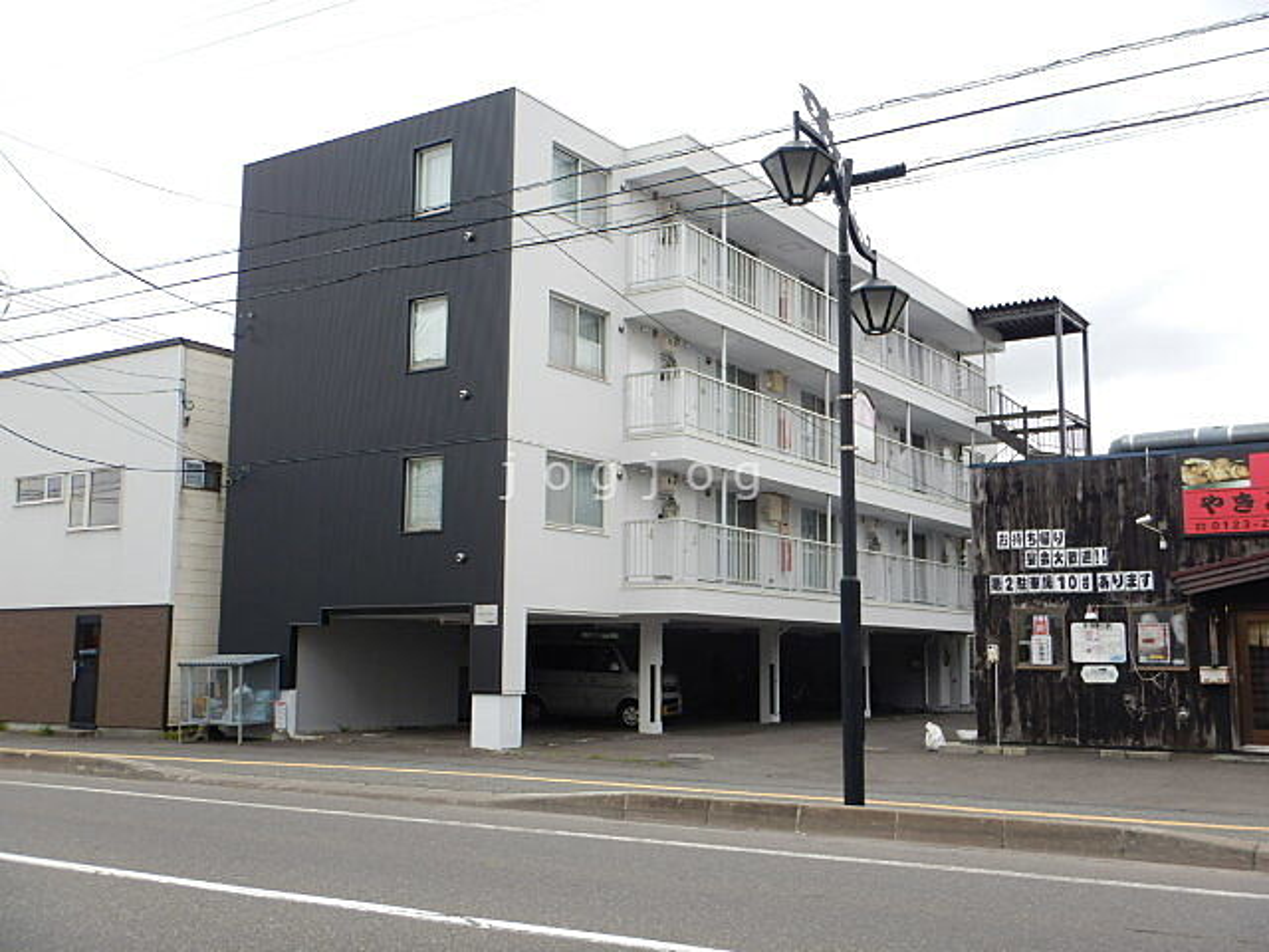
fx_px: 1356
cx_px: 634
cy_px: 476
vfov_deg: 38.7
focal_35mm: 37
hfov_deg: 50.1
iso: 125
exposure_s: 1/320
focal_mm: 6.6
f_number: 4.2
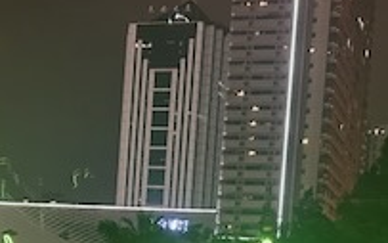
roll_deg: -4.0
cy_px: 342
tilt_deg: -0.5
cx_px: 212
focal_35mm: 87
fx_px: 920
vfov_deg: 14.2
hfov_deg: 23.8
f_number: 1.5
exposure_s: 1/33
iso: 400
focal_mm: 5.7
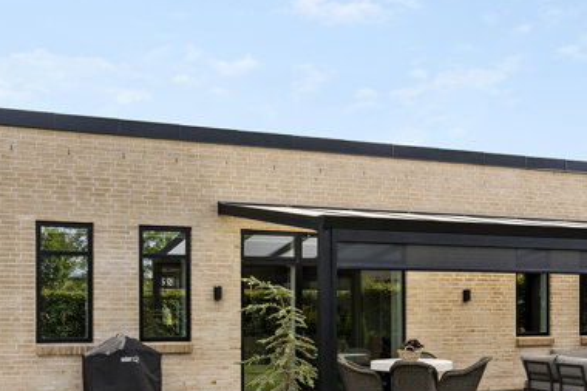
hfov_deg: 39.7
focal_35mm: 50
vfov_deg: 26.8
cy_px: 275
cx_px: 260
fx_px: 811
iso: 200
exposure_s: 1/250
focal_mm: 21
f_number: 8
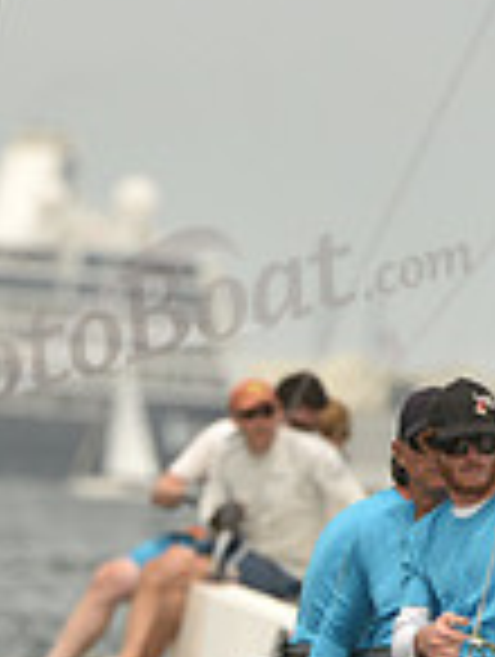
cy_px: 619
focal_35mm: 1524
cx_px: -392
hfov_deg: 1.0
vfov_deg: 1.3
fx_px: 28973
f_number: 7.1
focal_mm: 400
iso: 320
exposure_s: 1/1250
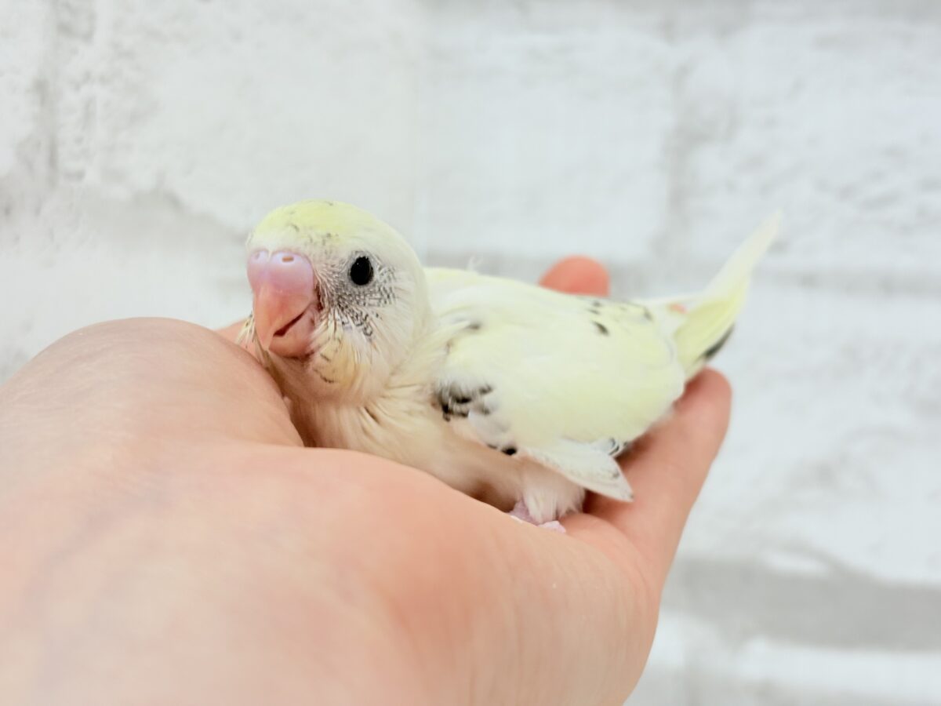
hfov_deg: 36.8
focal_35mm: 52
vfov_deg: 28.0
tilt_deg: +0.0
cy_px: 353
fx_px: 1414
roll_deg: -2.5
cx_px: 470
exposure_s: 1/50
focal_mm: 5.96
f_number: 1.6
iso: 25
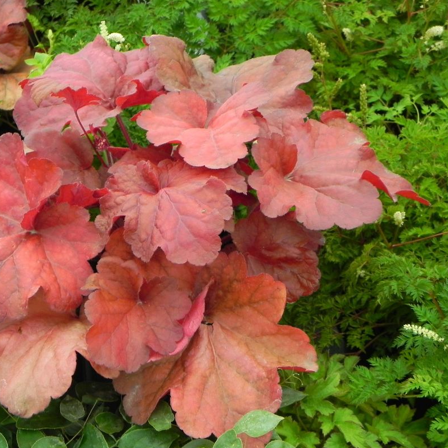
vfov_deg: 11.4
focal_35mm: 153
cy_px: 224
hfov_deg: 11.4
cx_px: 168
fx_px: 2240
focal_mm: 23
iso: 160
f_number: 5.6
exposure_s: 1/125
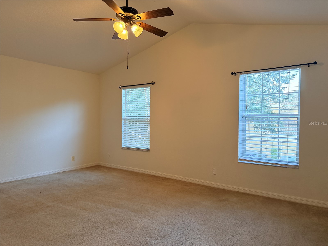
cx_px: 164
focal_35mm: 24
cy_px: 123
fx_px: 227
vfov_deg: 56.8
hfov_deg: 71.6
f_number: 1.78
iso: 200
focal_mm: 6.76
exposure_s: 1/120
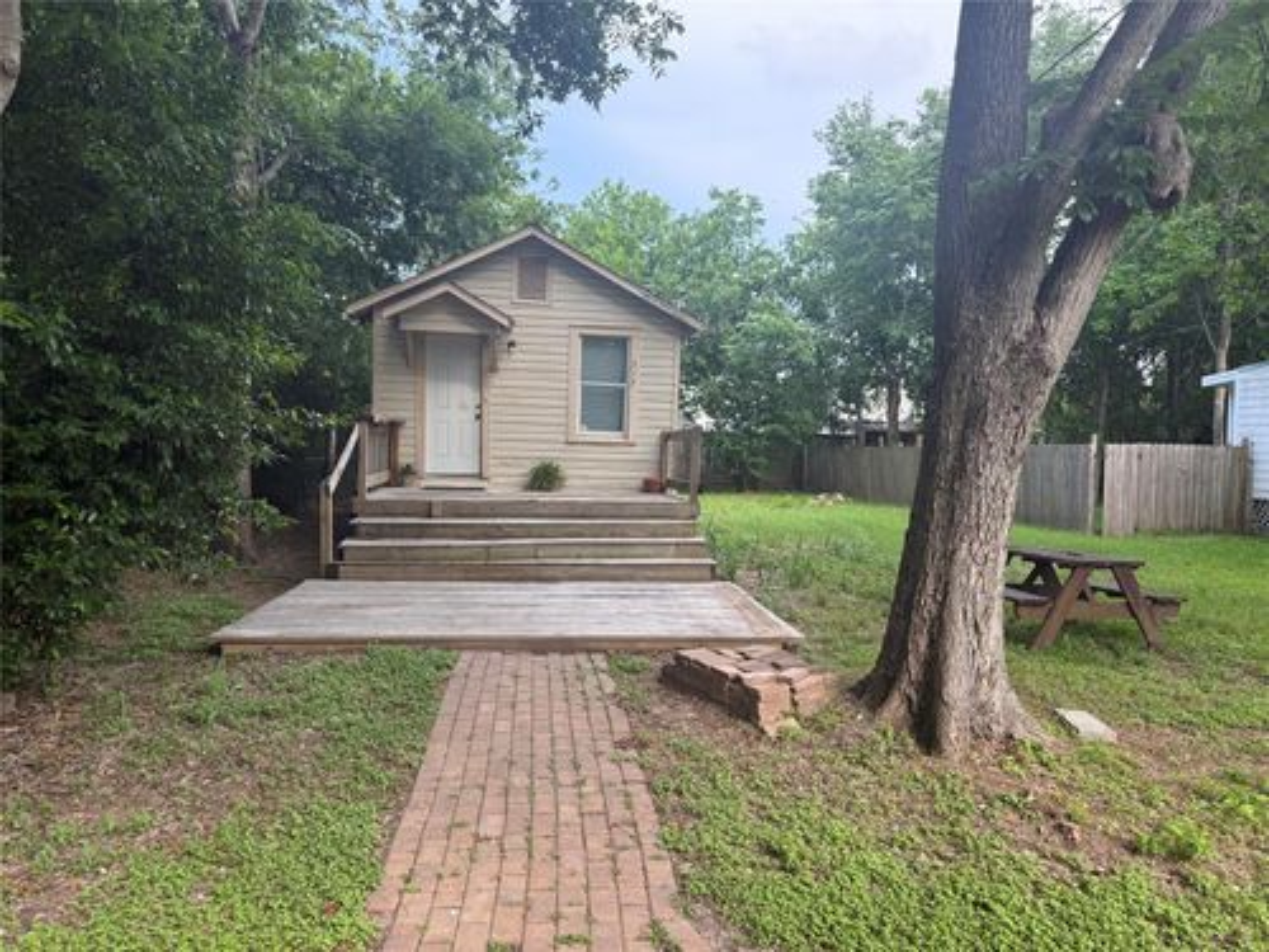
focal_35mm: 24
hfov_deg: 71.6
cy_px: 476
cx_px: 634
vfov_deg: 56.8
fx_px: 880
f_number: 1.78
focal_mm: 6.76
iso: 100
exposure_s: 1/788
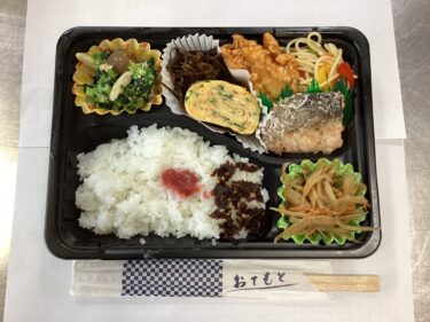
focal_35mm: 31
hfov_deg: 58.4
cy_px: 161
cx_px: 215
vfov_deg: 45.4
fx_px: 385
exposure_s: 1/60
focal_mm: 3.3
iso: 125
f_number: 2.4
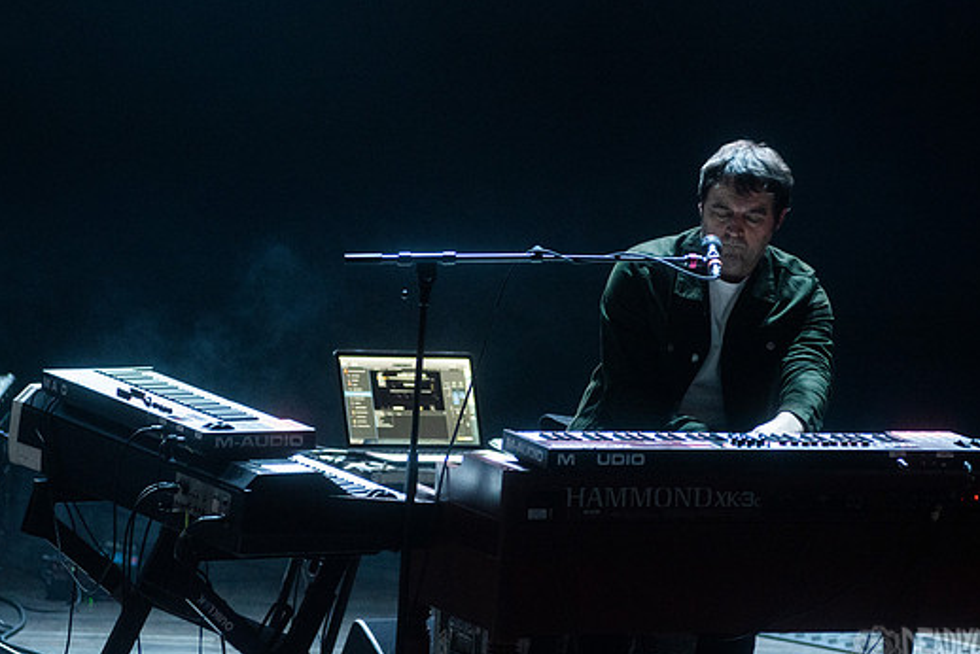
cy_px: 240
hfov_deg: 7.4
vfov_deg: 4.9
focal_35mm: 280
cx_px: 546
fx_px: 7626
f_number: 3.2
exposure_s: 1/250
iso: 2500
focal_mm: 200
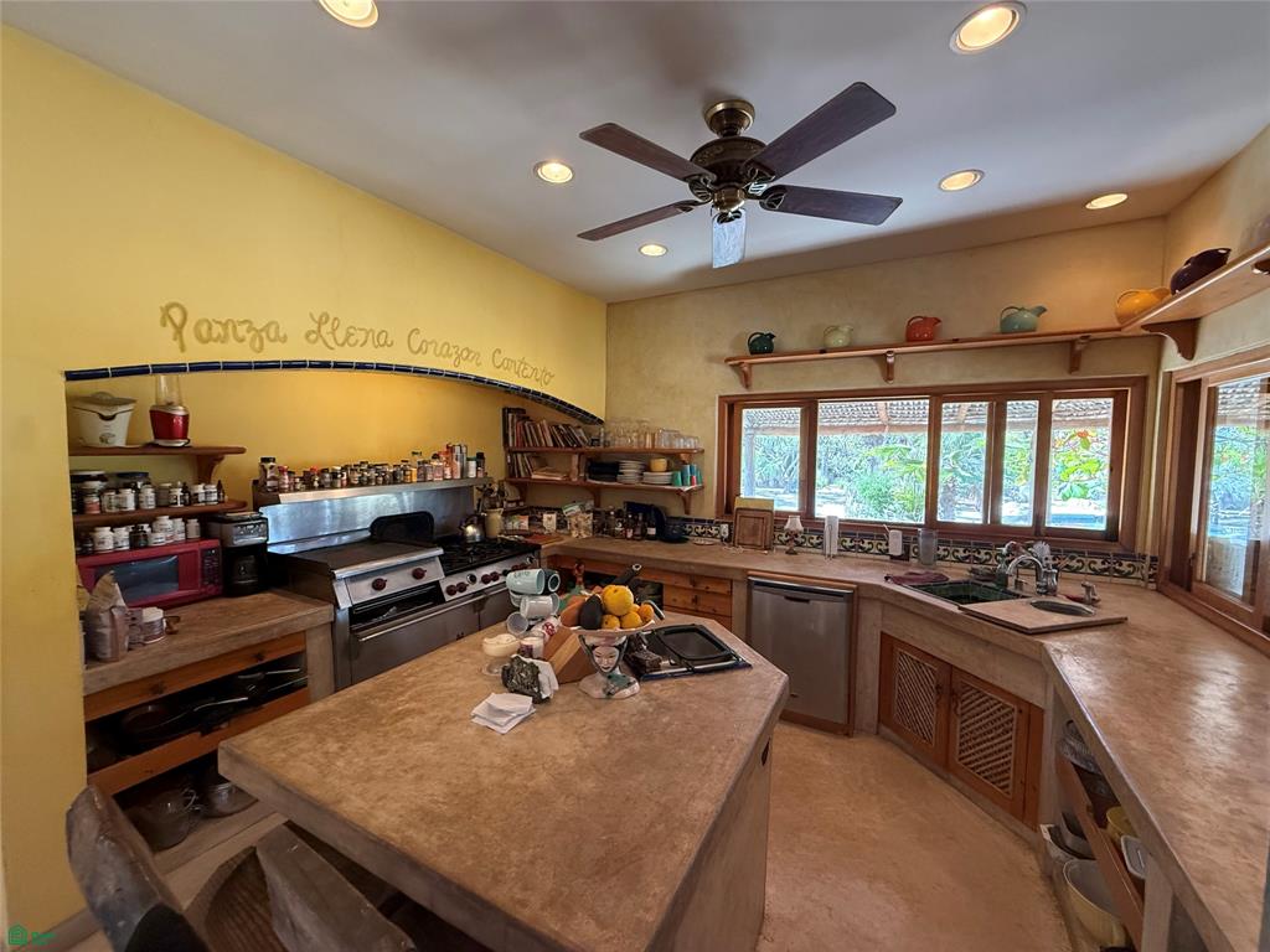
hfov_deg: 102.1
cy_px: 476
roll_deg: -1.4
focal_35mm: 14
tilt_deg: -2.9
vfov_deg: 85.7
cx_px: 635
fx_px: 514
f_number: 2.2
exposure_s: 1/120
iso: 400
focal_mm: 2.22
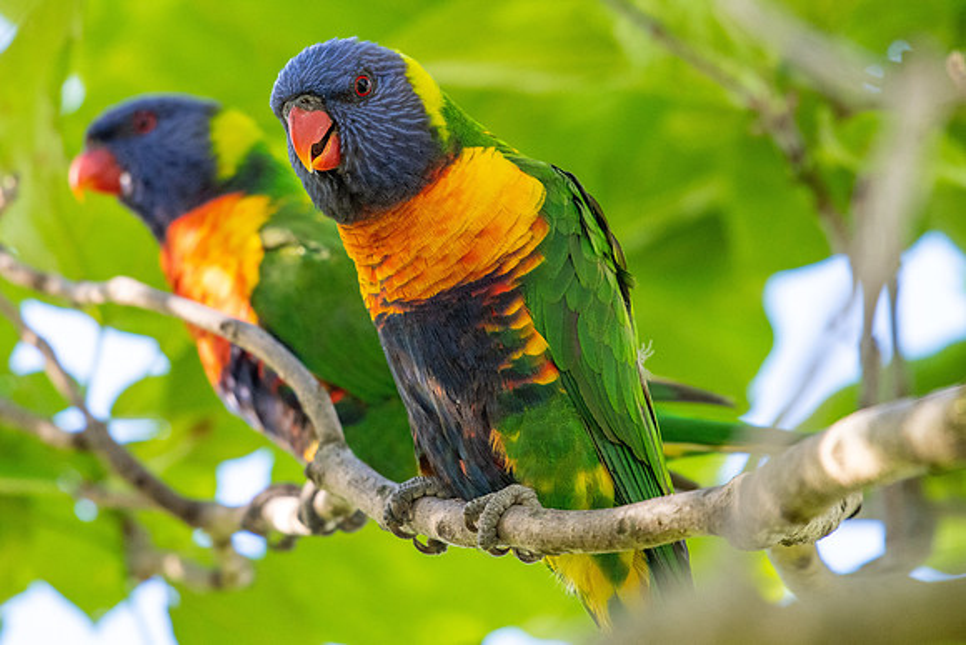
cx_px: 361
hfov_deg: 3.4
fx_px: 16094
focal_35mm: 600
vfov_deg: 2.3
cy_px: 208
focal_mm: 400
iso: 1400
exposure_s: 1/640
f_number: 5.6
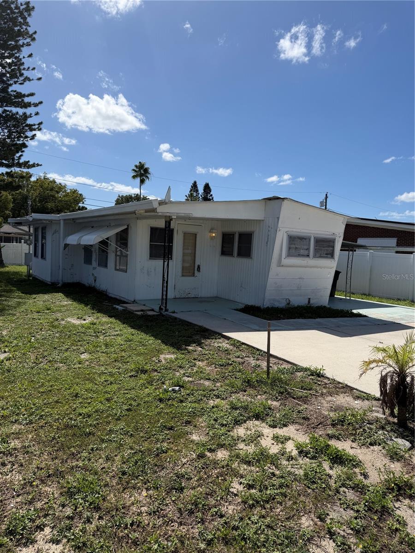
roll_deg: -2.4
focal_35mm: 24
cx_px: 208
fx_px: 384
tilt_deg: -4.4
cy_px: 276
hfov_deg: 56.8
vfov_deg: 71.6
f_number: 1.78
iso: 80
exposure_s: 1/8130
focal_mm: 6.76
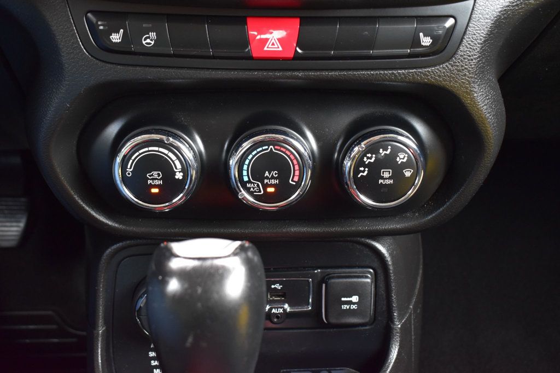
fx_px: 630
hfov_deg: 47.9
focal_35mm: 40
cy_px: 186
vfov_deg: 33.0
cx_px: 280
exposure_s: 1/15
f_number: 6.3
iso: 1400
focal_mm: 27
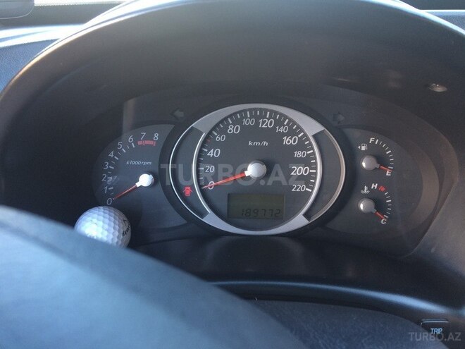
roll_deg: +1.1
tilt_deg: -30.1
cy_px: 174
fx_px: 390
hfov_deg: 61.7
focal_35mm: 29
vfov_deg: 48.2
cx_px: 232
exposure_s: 1/33
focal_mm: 4.15
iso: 32
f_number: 2.2
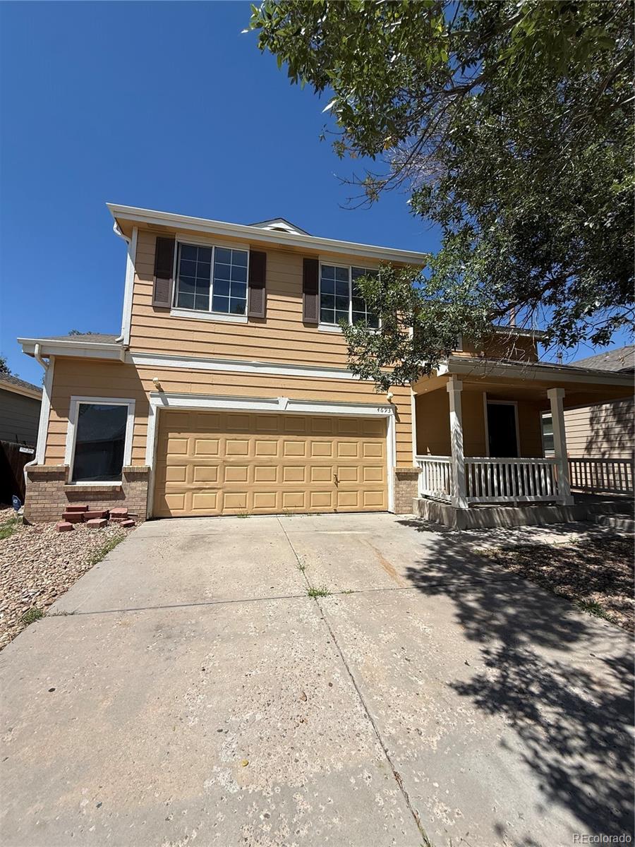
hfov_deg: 85.7
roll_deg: -1.9
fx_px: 342
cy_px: 424
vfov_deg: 102.1
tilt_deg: +8.5
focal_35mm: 14
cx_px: 318
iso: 50
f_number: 2.2
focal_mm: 2.22
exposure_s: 1/3125
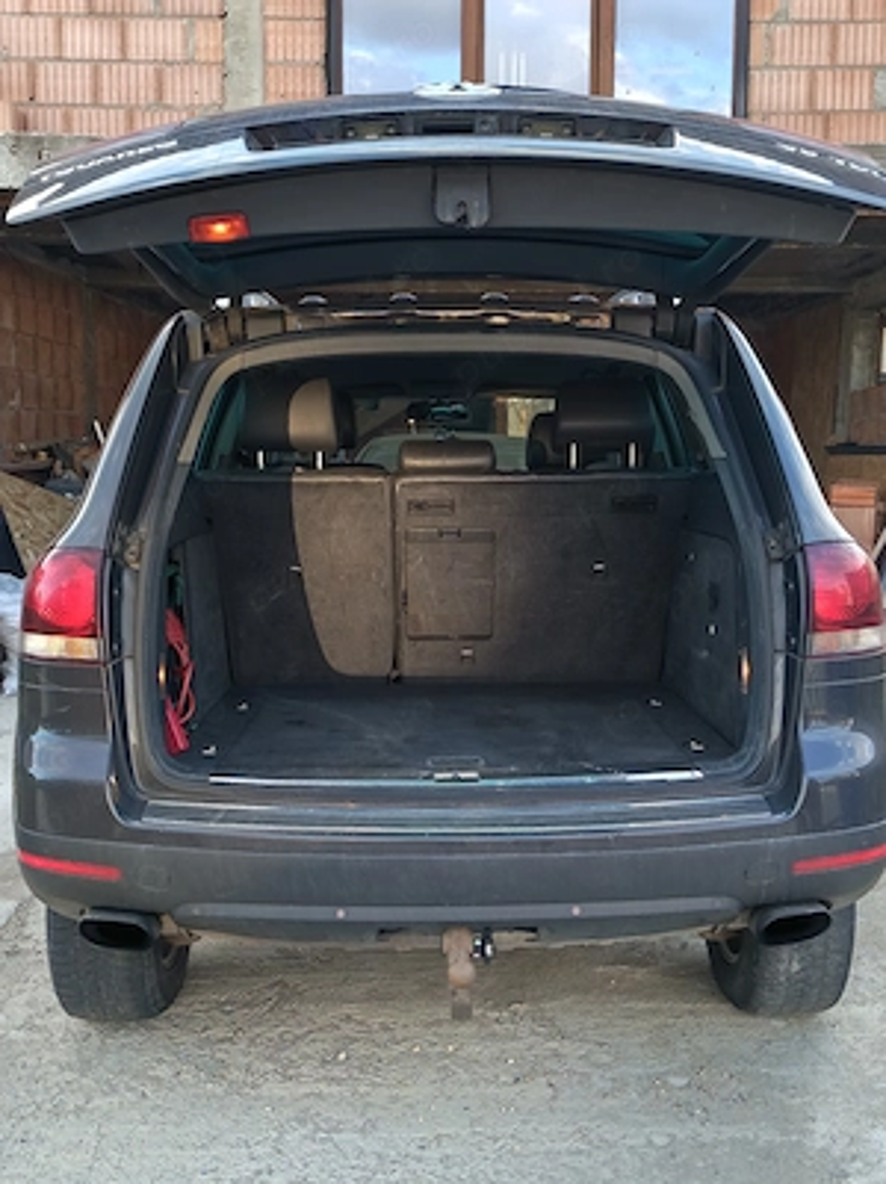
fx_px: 1265
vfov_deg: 50.2
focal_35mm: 37
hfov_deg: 38.6
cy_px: 592
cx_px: 443
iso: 728
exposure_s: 1/120
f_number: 1.75
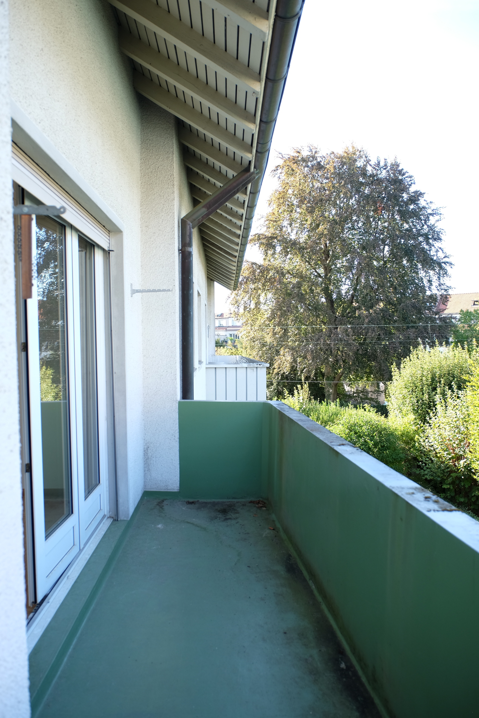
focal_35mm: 24
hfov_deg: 53.1
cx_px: 240
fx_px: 479
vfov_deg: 73.7
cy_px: 359
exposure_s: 1/125
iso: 200
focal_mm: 16
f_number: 2.8
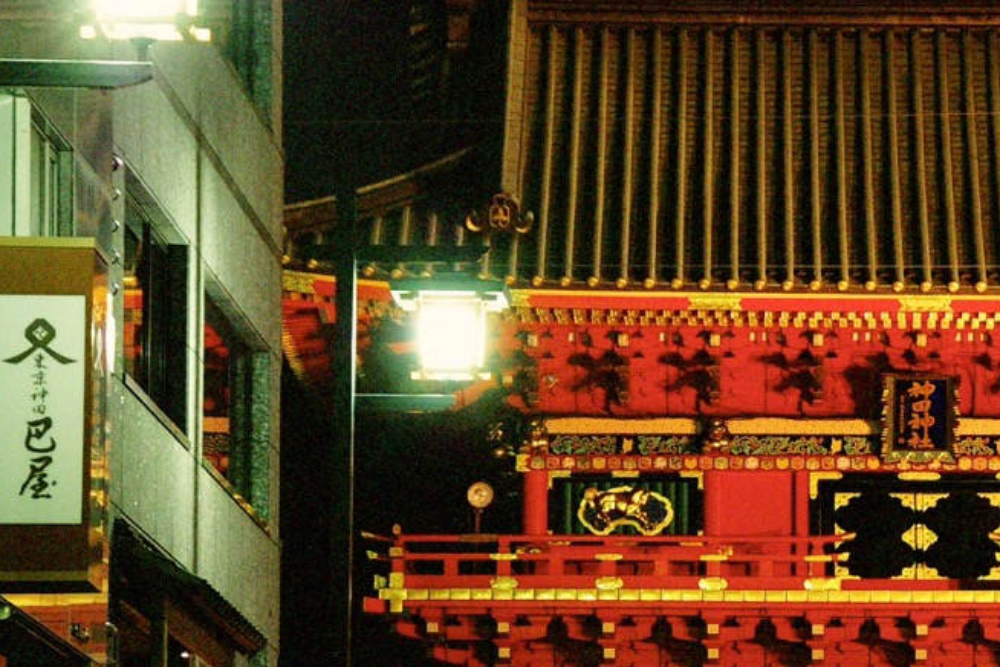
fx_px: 6361
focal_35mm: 229
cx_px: 965
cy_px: 420
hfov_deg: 8.9
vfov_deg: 6.0
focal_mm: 78
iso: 200
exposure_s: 4
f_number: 5.6
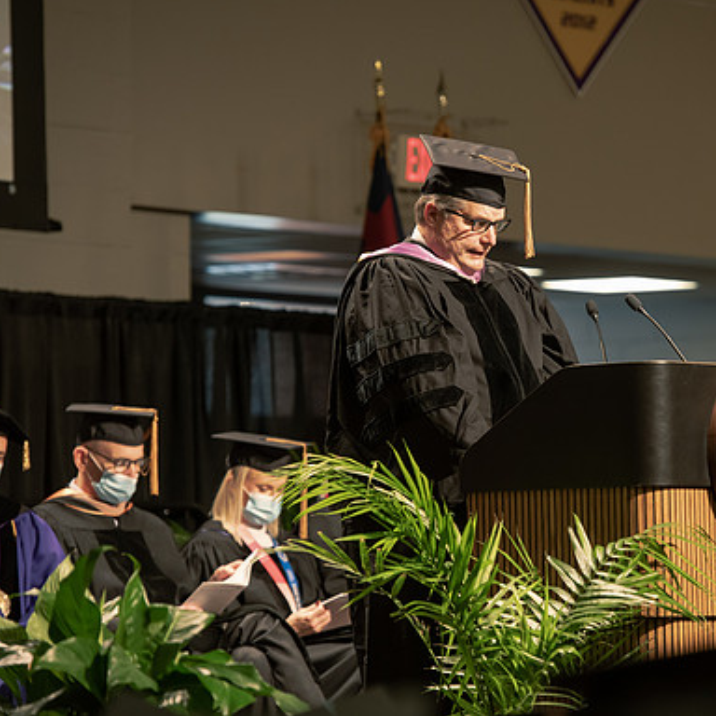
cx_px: 498
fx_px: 5101
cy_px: 357
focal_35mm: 218
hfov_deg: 8.0
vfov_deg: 8.0
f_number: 4
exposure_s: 1/200
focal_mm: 170
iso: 1250
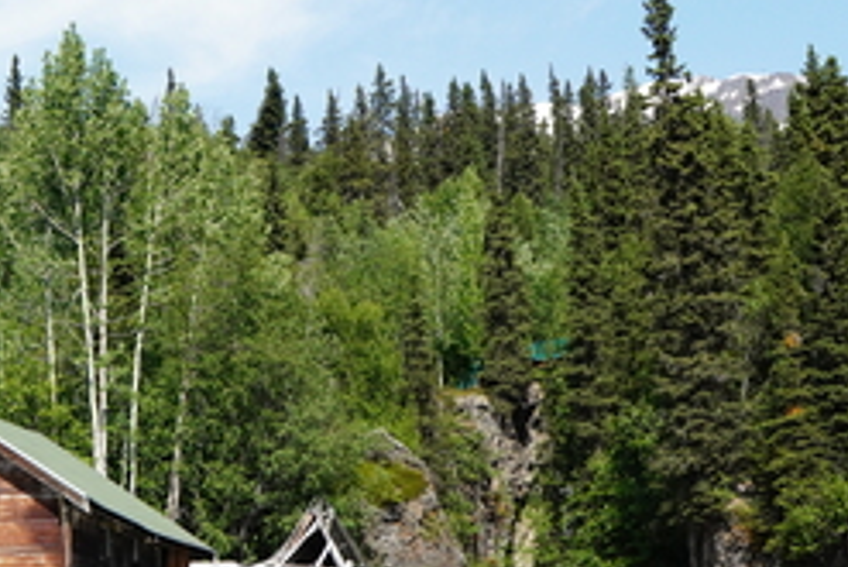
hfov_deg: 19.7
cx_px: 120
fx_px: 2404
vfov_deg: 13.4
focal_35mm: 102
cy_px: 448
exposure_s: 1/1500
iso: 800
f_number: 8
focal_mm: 30
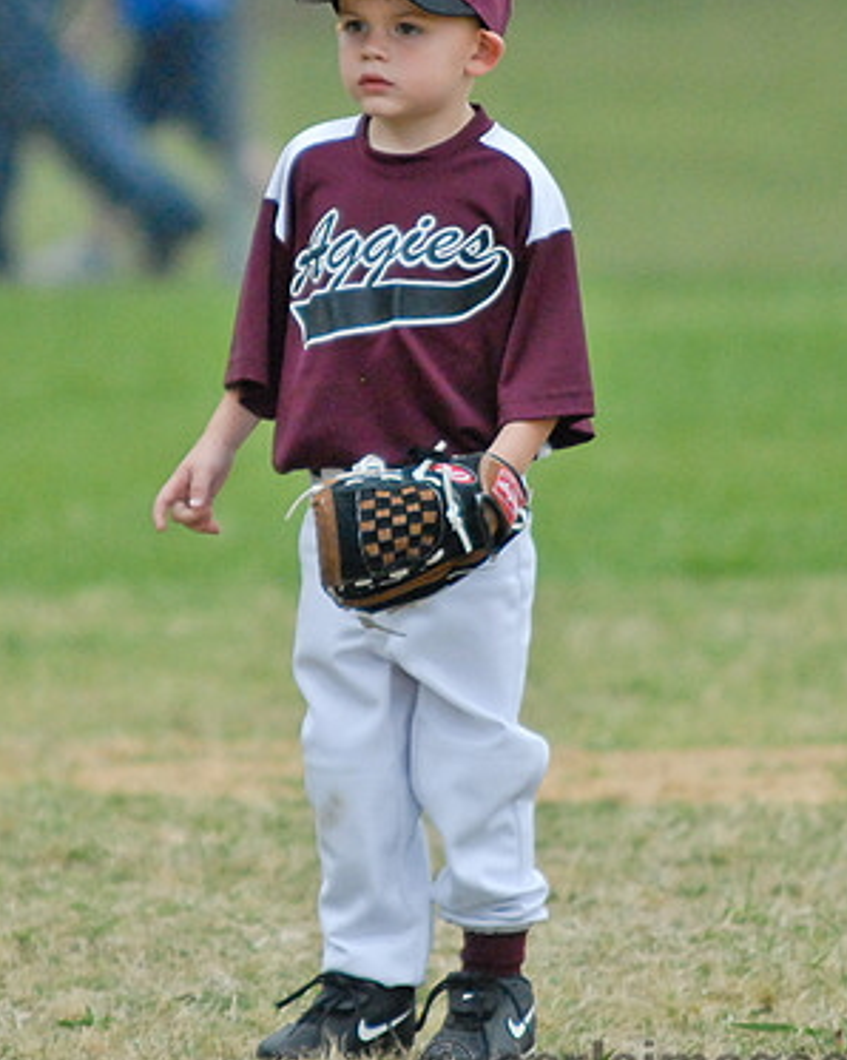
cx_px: 425
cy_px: 475
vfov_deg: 5.7
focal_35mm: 340
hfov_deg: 4.5
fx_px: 10663
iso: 1000
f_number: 2.8
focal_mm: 200
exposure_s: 1/1250
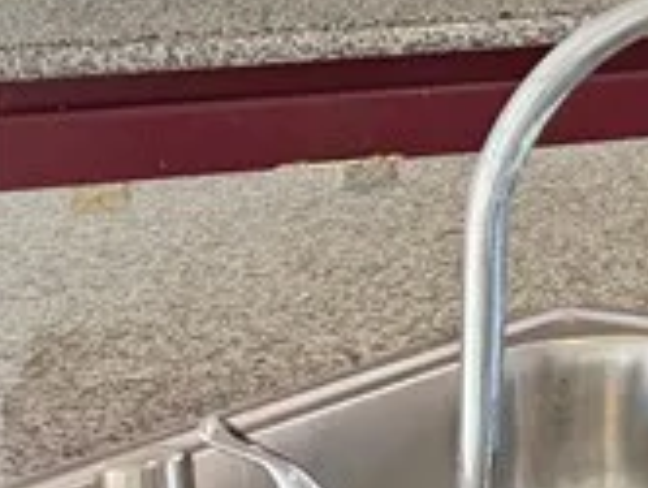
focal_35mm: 148
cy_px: -465
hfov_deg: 11.4
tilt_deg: +2.1
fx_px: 2775
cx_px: 1479
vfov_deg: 9.4
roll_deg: +0.6
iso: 160
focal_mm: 6.76
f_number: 1.78
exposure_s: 1/120
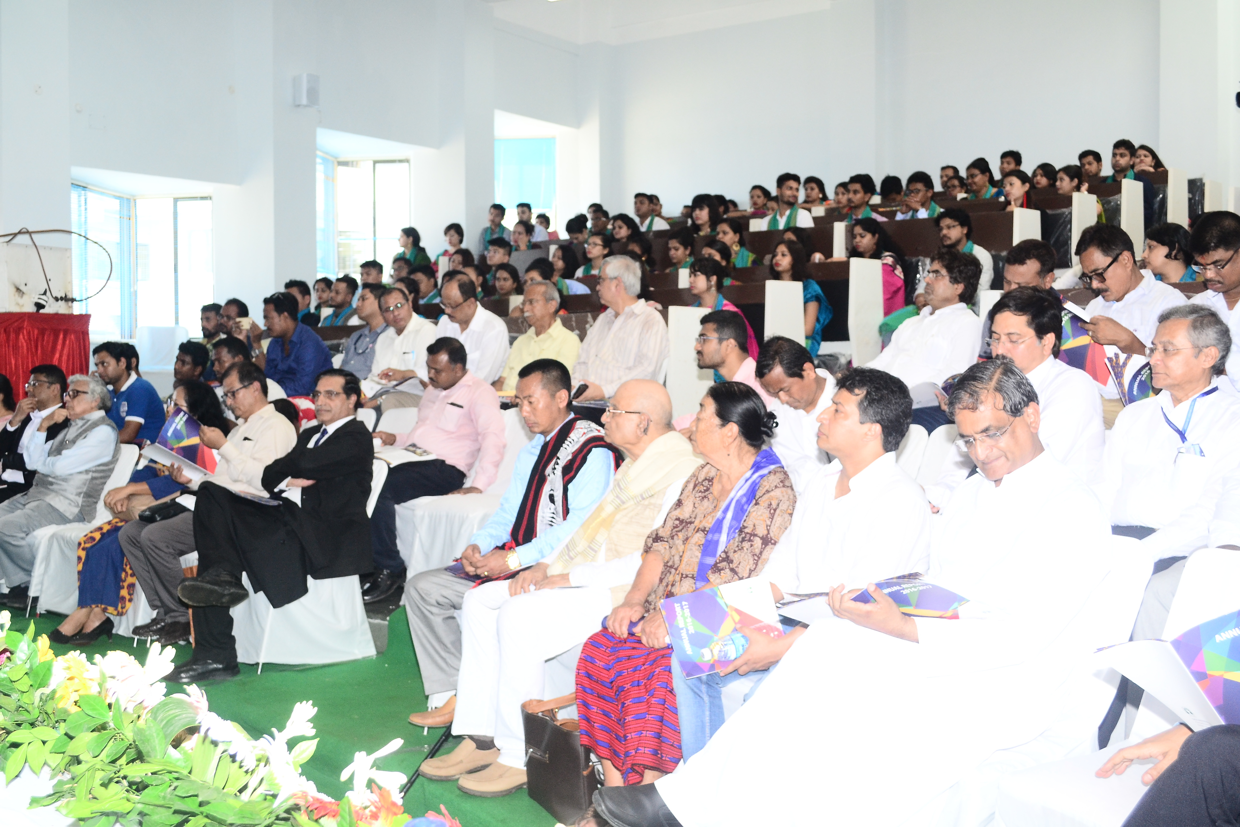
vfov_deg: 34.2
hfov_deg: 49.6
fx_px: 1343
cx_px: 620
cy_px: 414
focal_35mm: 39
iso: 800
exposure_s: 1/125
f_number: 5.6
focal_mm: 26
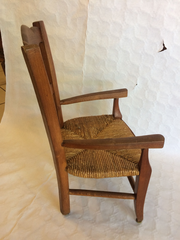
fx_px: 201
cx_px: 90
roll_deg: -1.6
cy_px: 120
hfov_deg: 48.2
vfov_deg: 61.7
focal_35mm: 29
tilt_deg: -36.5
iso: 50
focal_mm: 4.15
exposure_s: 1/33
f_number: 2.2
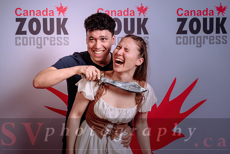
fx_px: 365
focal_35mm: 57
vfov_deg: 23.7
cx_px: 106
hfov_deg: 35.0
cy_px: 73
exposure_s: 1/160
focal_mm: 52
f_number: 5
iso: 100
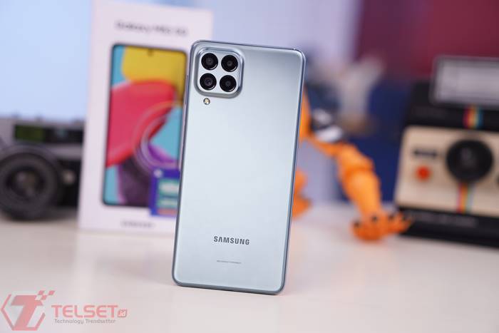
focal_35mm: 84
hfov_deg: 24.2
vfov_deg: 16.3
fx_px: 1164
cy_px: 166
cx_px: 250
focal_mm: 56
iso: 100
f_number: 1.8
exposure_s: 1/100
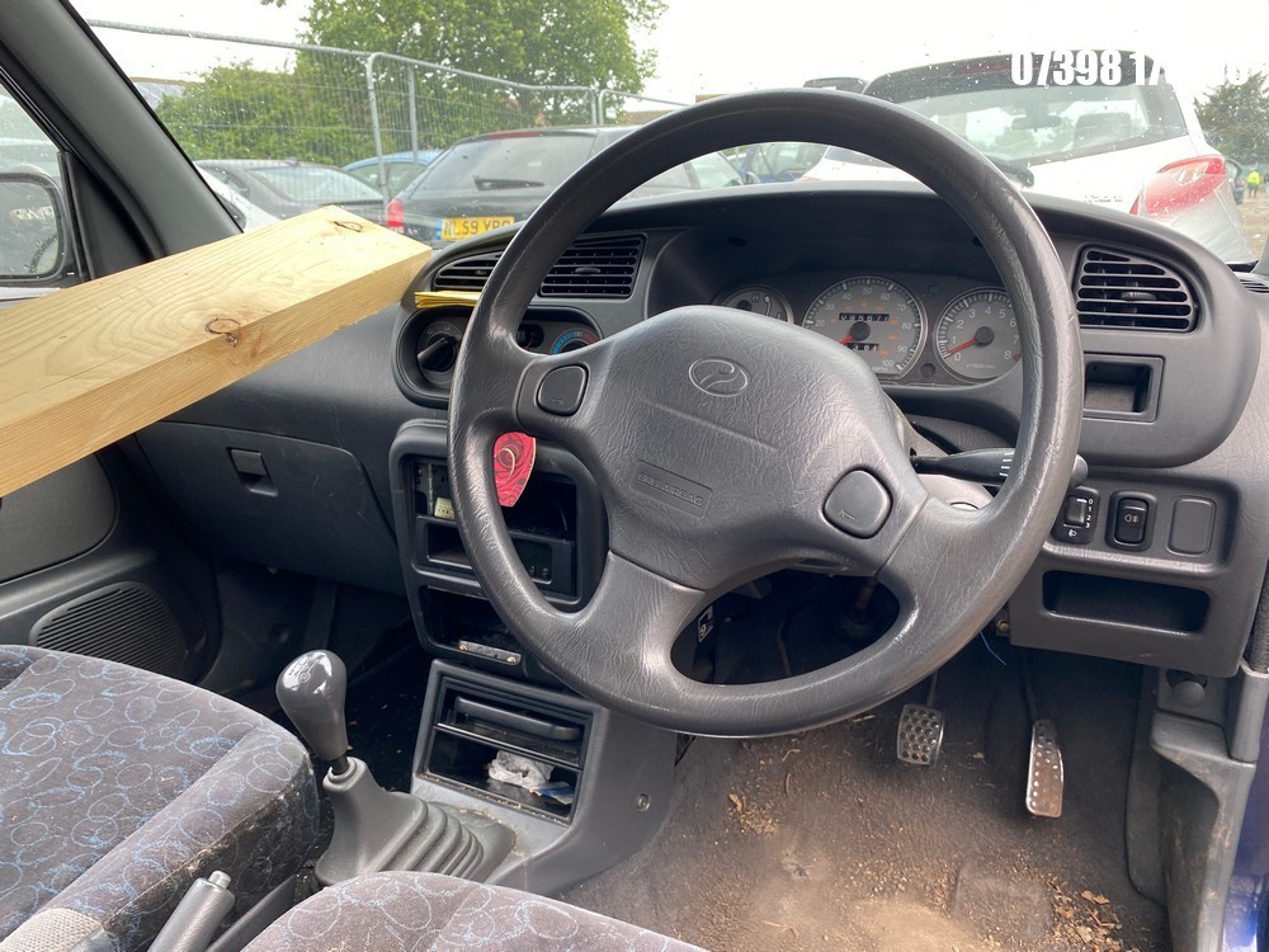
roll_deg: +2.7
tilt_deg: -15.3
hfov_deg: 67.3
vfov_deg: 53.1
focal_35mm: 26
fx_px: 953
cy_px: 476
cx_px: 634
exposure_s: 1/134
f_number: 1.8
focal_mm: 4.25
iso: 32
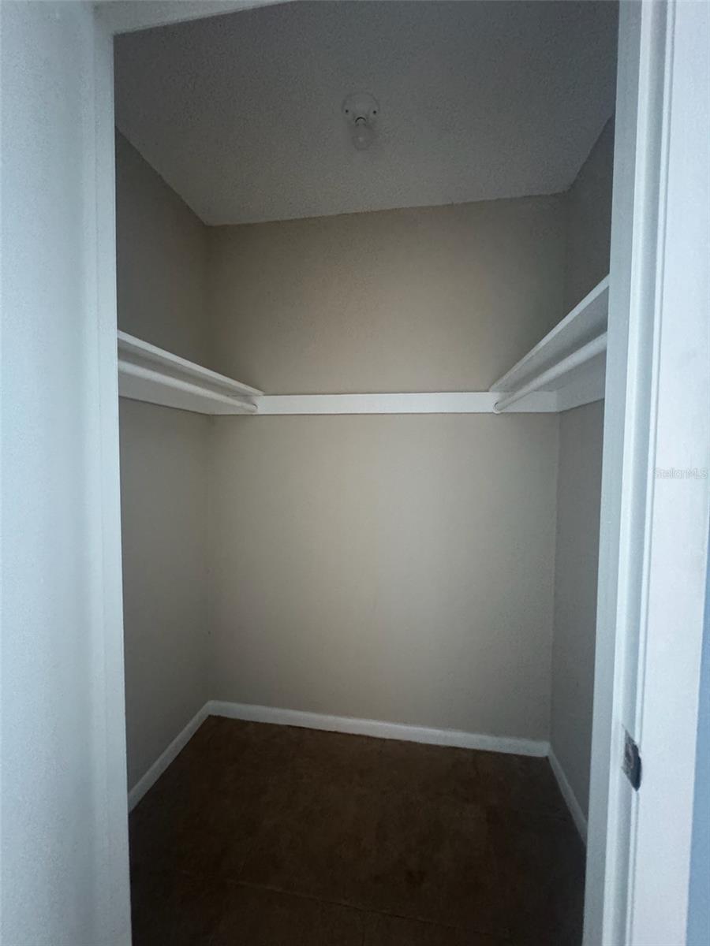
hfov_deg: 85.7
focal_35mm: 14
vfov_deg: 102.1
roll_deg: -1.3
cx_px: 355
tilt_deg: -2.1
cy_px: 473
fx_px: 383
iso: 1000
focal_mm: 2.22
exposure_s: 1/40
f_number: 2.2
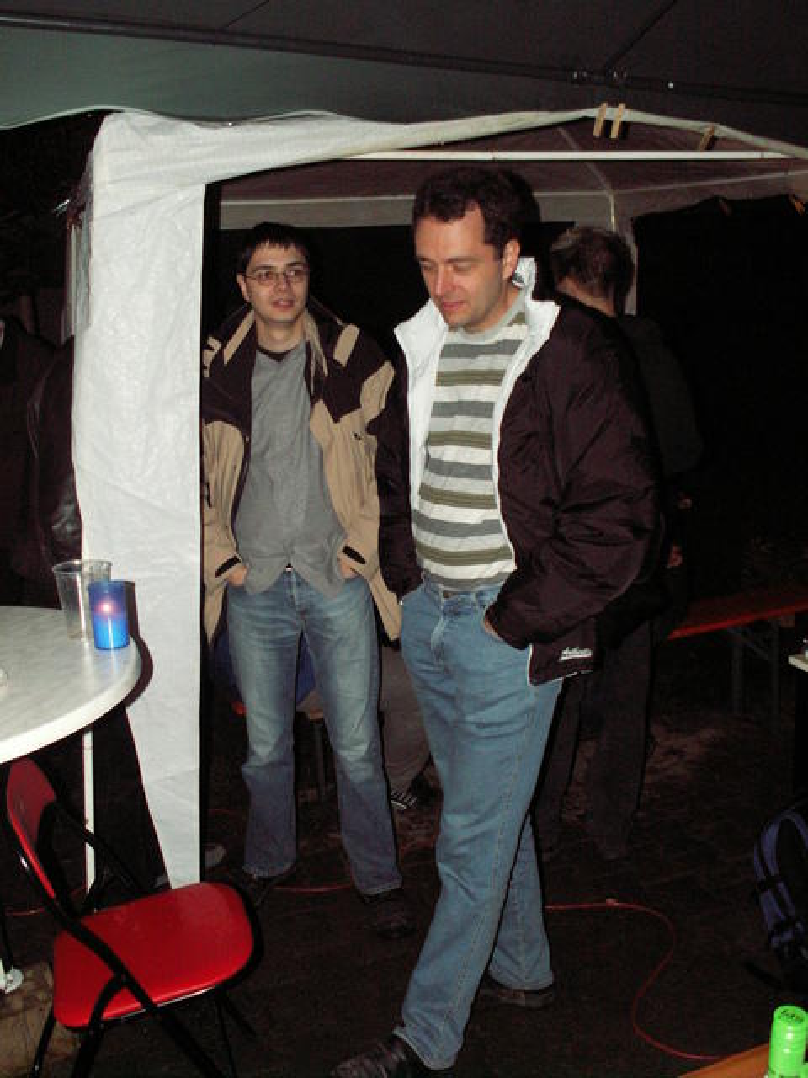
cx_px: 404
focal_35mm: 35
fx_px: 1089
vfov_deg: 52.6
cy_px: 539
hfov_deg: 40.7
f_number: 2.8
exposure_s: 1/40
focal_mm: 5.86
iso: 160
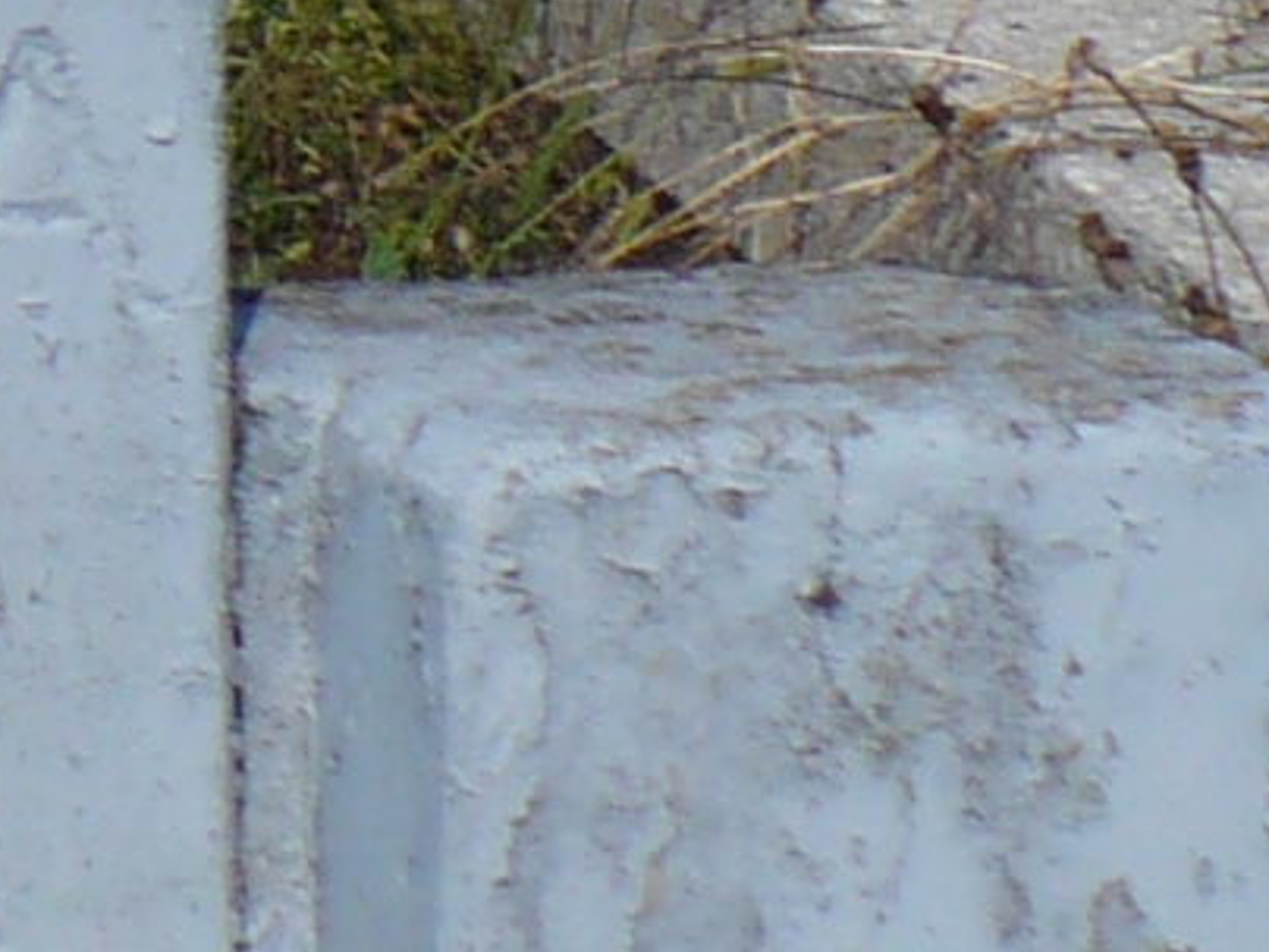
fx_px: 10301
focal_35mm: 281
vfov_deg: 5.3
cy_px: 273
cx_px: -1451
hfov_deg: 6.8
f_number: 8
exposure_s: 1/500
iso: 100
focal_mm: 6.1
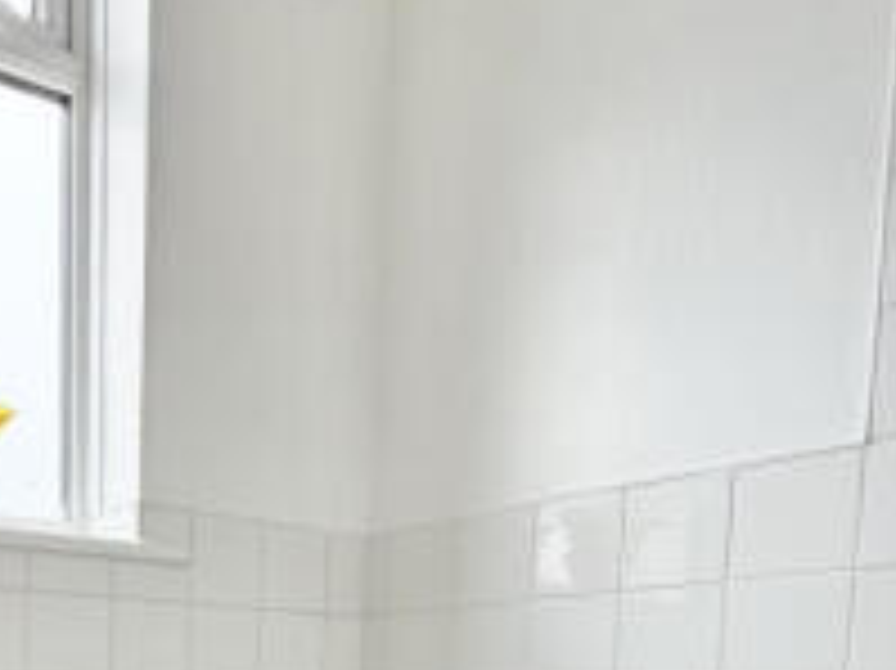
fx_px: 1061
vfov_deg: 29.8
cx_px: 124
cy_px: 816
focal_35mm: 41
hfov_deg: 42.7
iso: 125
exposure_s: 1/121
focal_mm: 2.22
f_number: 2.2
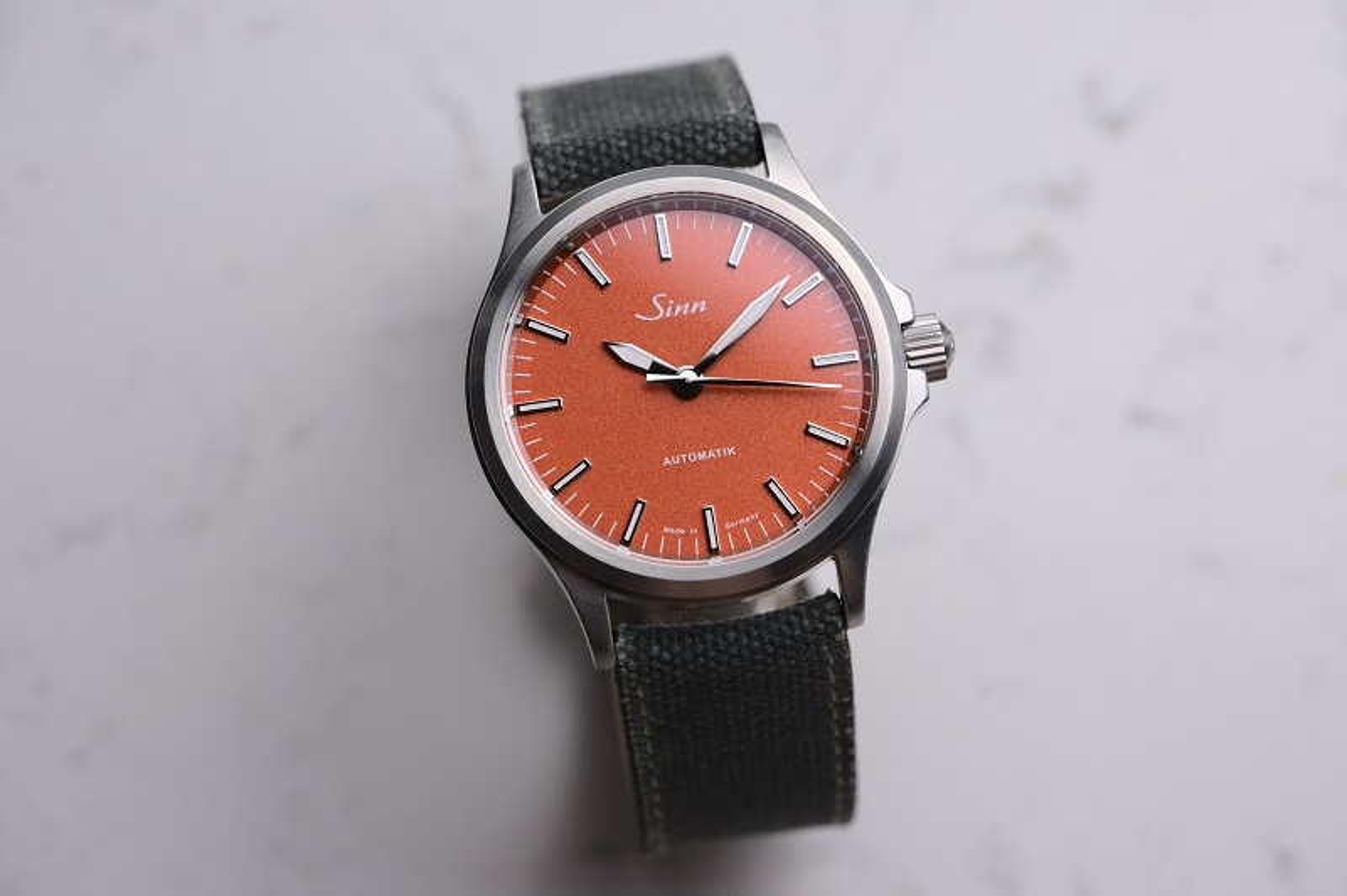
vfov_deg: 15.2
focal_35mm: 90
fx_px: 3365
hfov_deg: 22.6
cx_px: 674
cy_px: 448
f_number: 6.3
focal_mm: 90
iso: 2500
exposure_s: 1/160
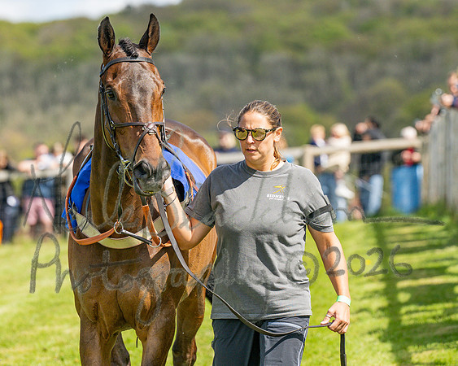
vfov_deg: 5.9
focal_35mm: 261
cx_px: 200
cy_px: 183
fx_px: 3542
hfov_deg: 7.4
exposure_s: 1/3200
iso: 400
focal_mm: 155
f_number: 4
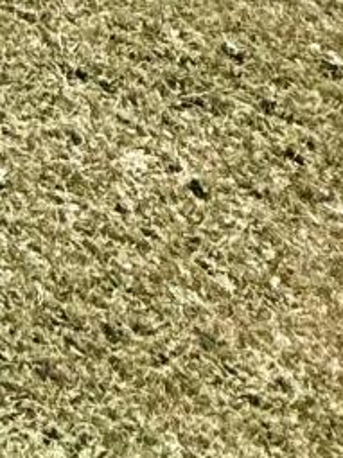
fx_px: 1454
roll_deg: +0.3
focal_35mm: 110
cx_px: -842
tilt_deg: -2.4
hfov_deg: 9.1
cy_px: -720
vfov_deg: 12.7
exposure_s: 1/3891
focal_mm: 2.22
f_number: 2.2
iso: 50
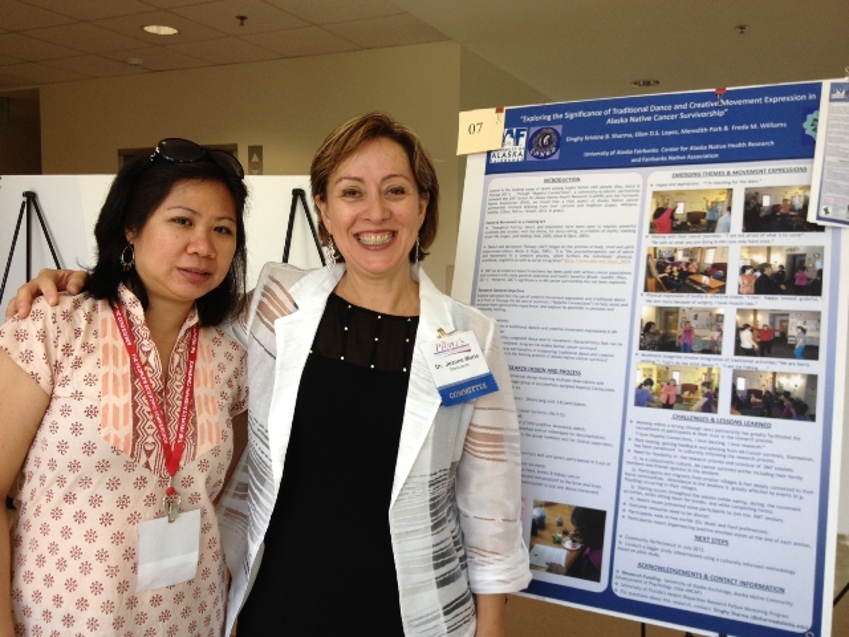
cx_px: 424
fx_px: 858
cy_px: 318
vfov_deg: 40.7
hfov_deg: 52.6
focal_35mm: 35
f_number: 2.4
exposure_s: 1/134
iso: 50
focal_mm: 4.28
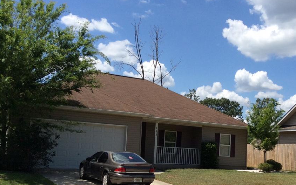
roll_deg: -2.3
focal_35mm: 52
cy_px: 133
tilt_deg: +3.4
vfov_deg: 24.7
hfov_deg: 38.5
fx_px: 420
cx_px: 190
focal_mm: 3.3
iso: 32
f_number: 2.4
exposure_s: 1/2045
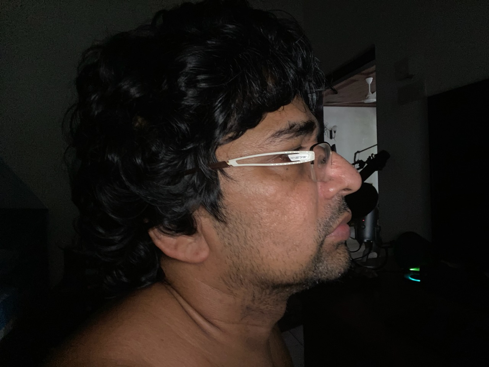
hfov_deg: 73.9
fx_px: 325
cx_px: 244
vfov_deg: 58.9
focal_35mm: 23
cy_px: 184
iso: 160
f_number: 2.2
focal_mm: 2.71
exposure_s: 1/16
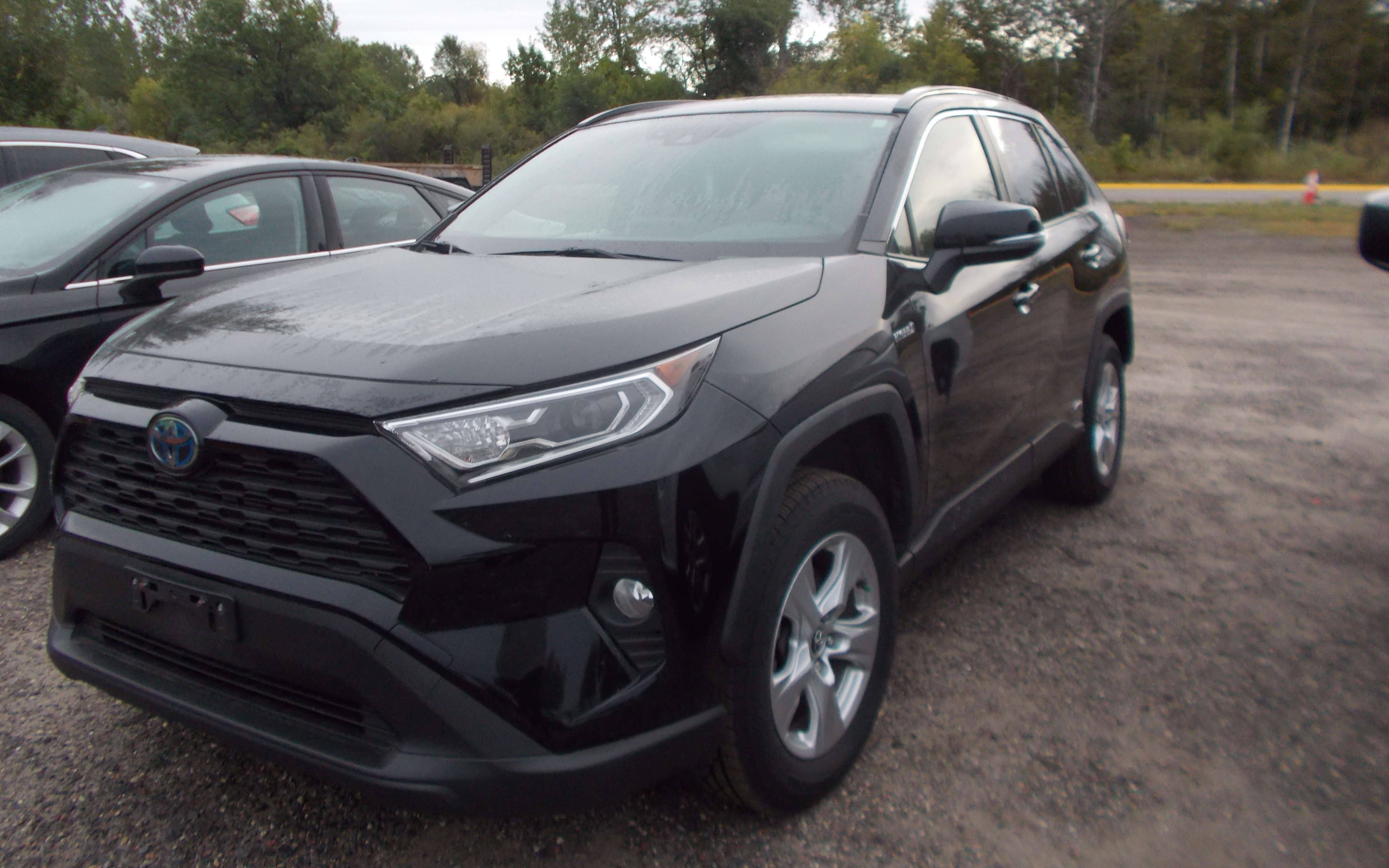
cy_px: 340
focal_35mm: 28
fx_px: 1060
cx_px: 692
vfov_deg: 44.3
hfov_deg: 66.5
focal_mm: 4.6
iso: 200
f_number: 3.2
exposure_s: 1/250
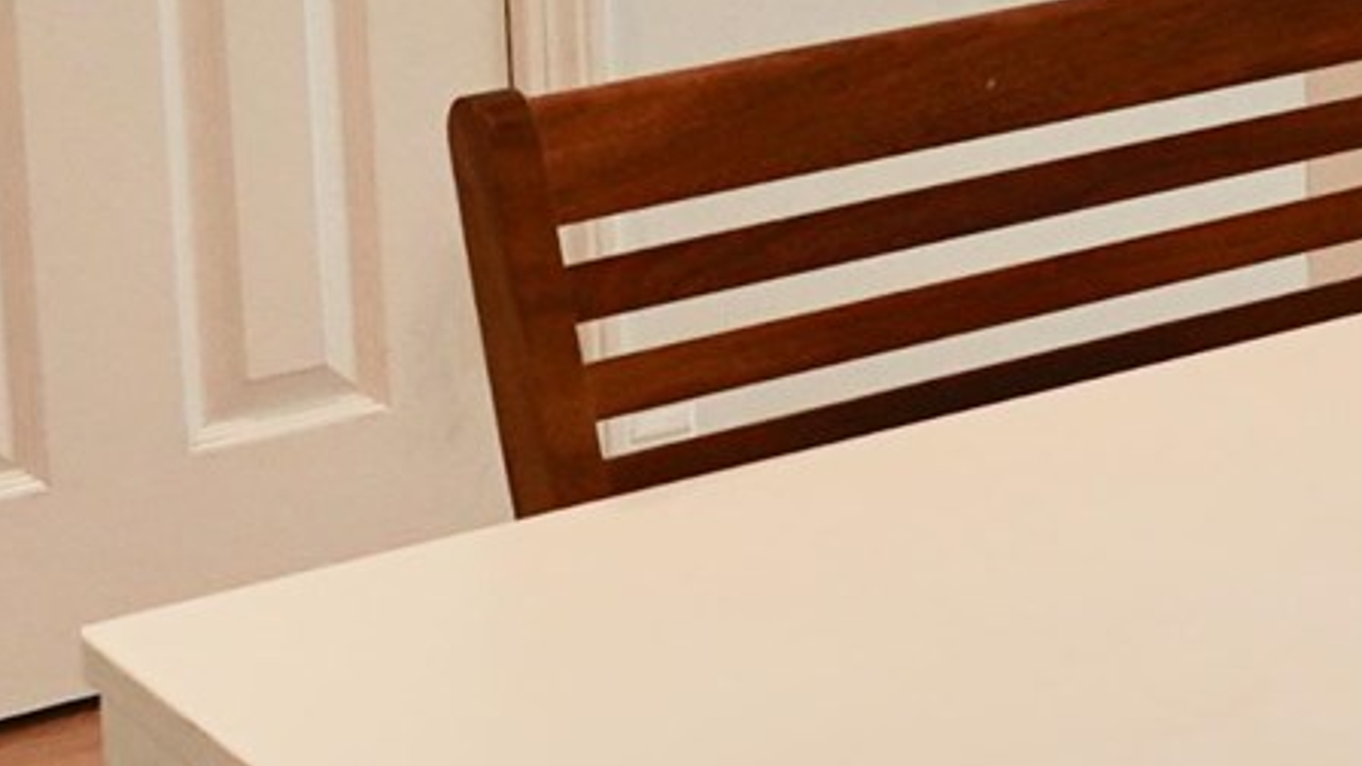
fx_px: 4153
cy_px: -403
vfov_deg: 10.2
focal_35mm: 115
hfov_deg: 16.4
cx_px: 2225
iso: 400
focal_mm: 16
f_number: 4
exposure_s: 1/160
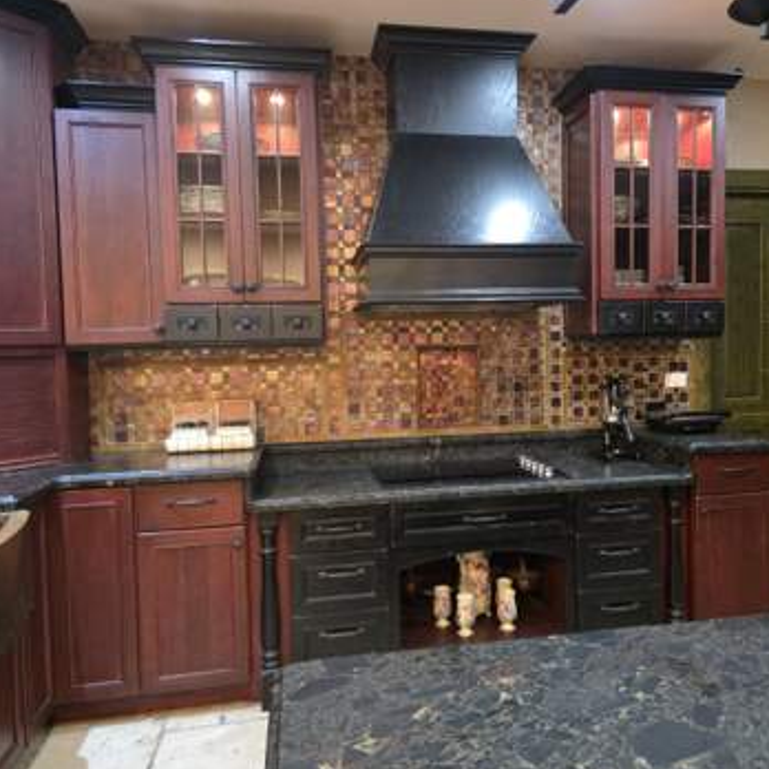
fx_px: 704
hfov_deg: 57.1
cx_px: 442
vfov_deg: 57.3
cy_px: 379
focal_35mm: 28
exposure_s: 1/60
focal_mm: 6.3
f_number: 1.7
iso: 1600
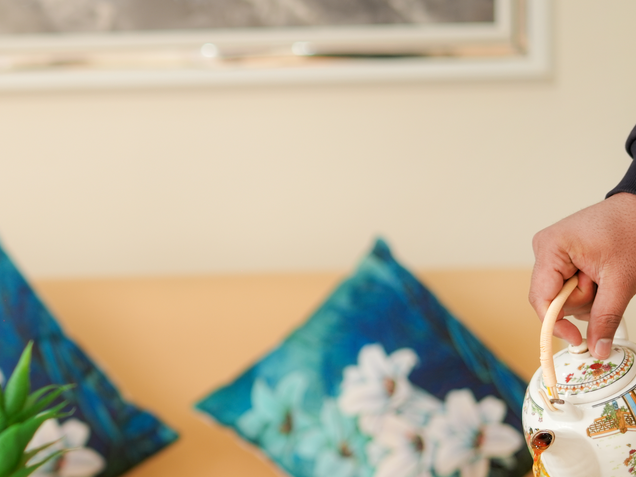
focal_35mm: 113
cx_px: 41
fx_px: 2076
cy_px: 395
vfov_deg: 13.0
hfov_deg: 17.1
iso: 200
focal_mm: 50
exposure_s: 1/200
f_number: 2
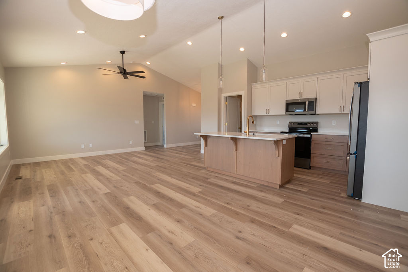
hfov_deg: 99.9
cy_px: 136
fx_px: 171
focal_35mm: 15
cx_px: 204
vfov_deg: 76.9
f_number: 4
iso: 125
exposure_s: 1/200
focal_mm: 10
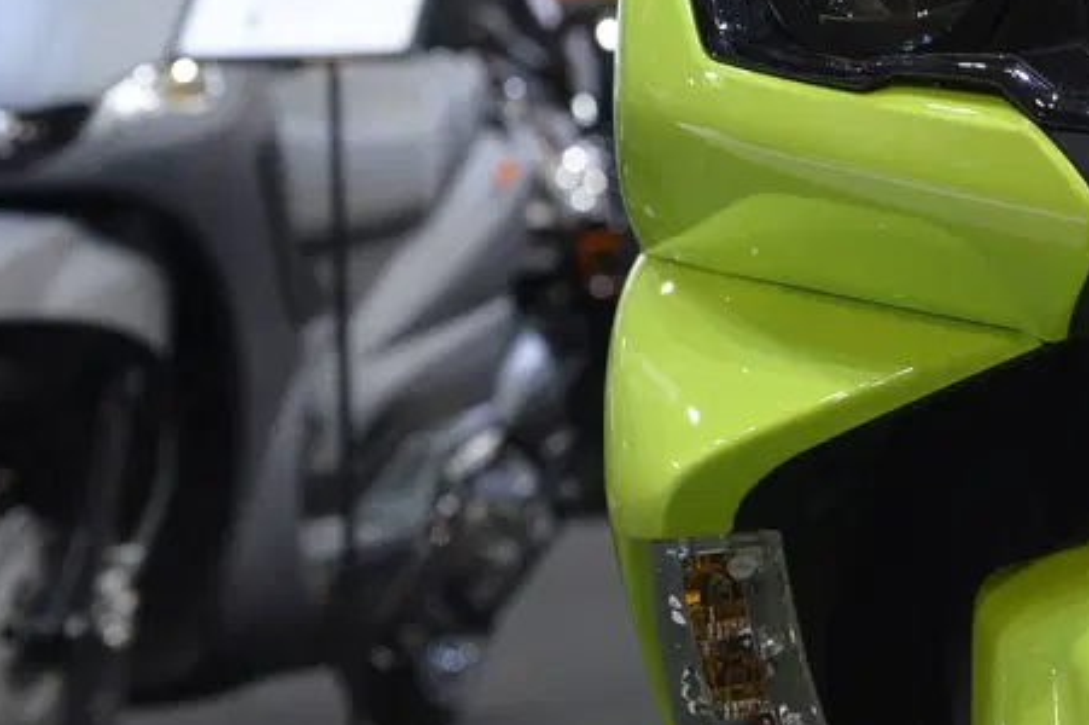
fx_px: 3537
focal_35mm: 117
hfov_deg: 16.9
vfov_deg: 11.6
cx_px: 1201
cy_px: 98
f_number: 5
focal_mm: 44
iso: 1000
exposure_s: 1/160
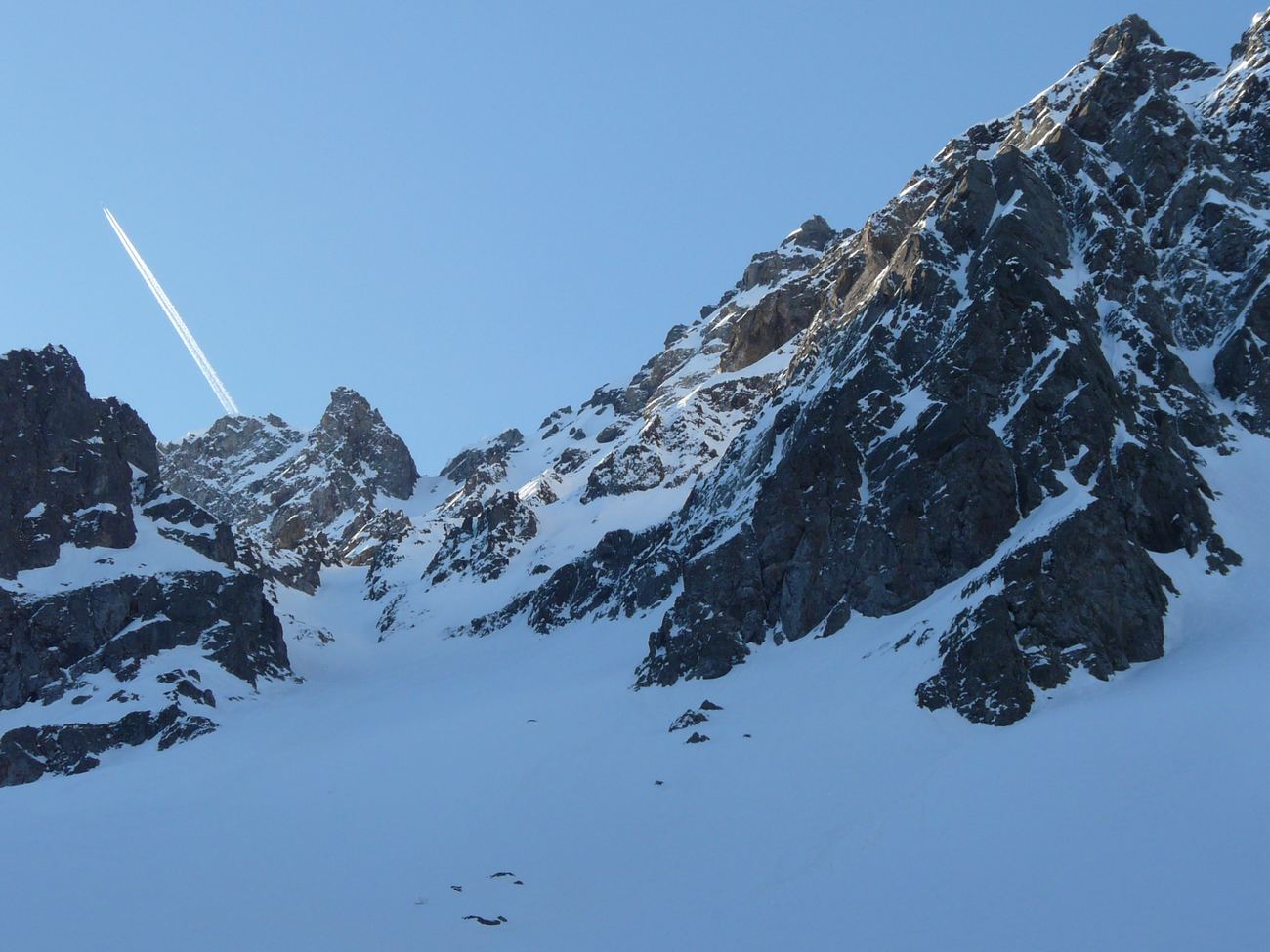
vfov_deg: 15.9
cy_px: 476
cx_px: 635
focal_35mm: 93
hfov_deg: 21.1
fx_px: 3412
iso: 100
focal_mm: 12
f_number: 5
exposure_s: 1/200
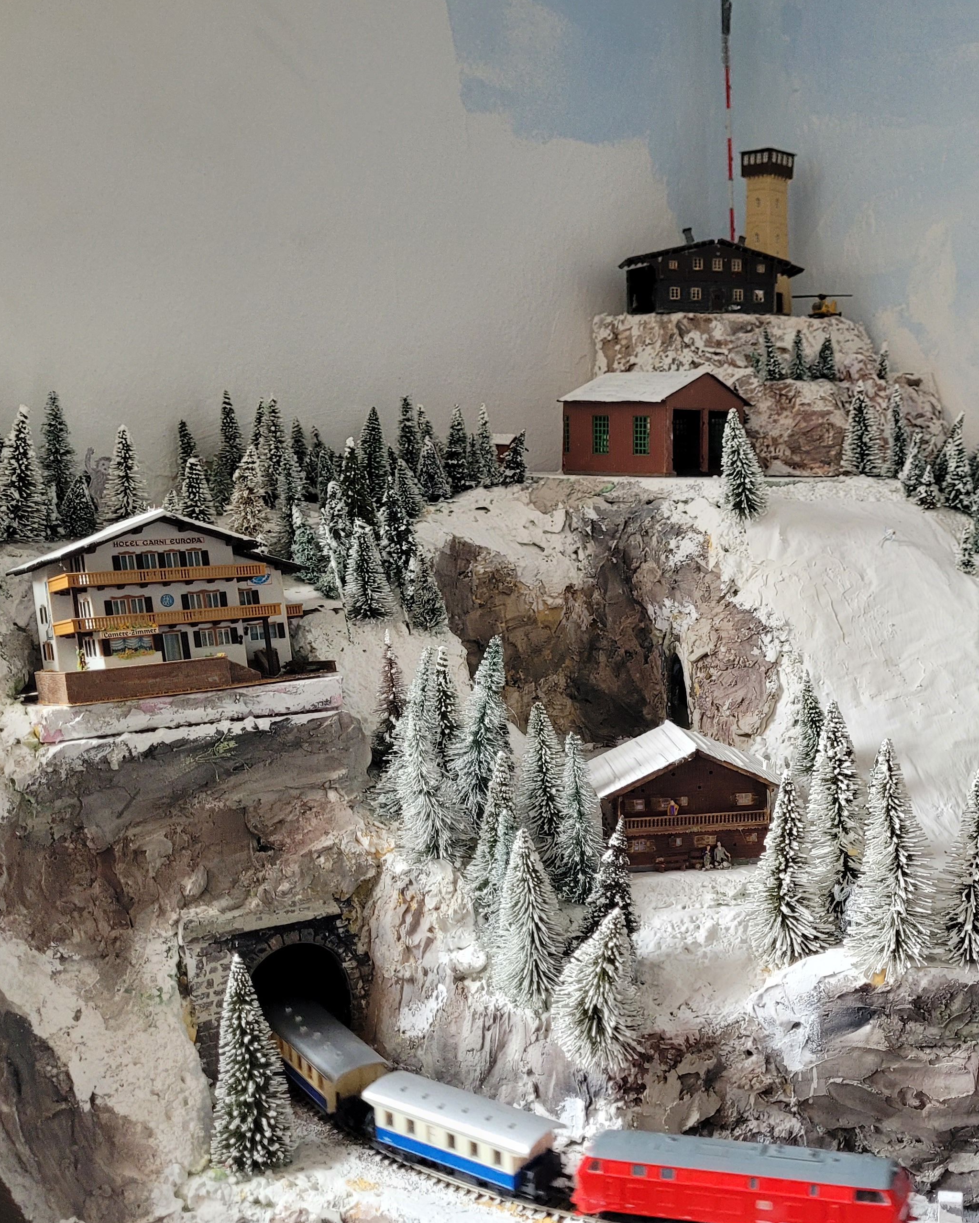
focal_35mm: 40
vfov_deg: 45.7
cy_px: 687
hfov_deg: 35.7
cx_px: 833
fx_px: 1448
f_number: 1.8
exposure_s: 1/100
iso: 200
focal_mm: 5.4
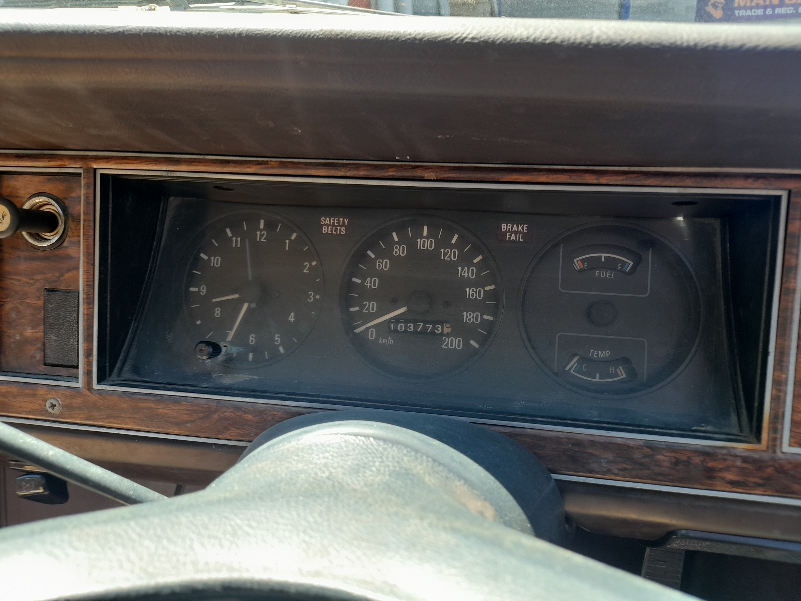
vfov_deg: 54.9
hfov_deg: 69.4
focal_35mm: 25
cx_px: 400
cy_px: 300
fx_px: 578
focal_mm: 4.6
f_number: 2
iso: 40
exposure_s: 1/60
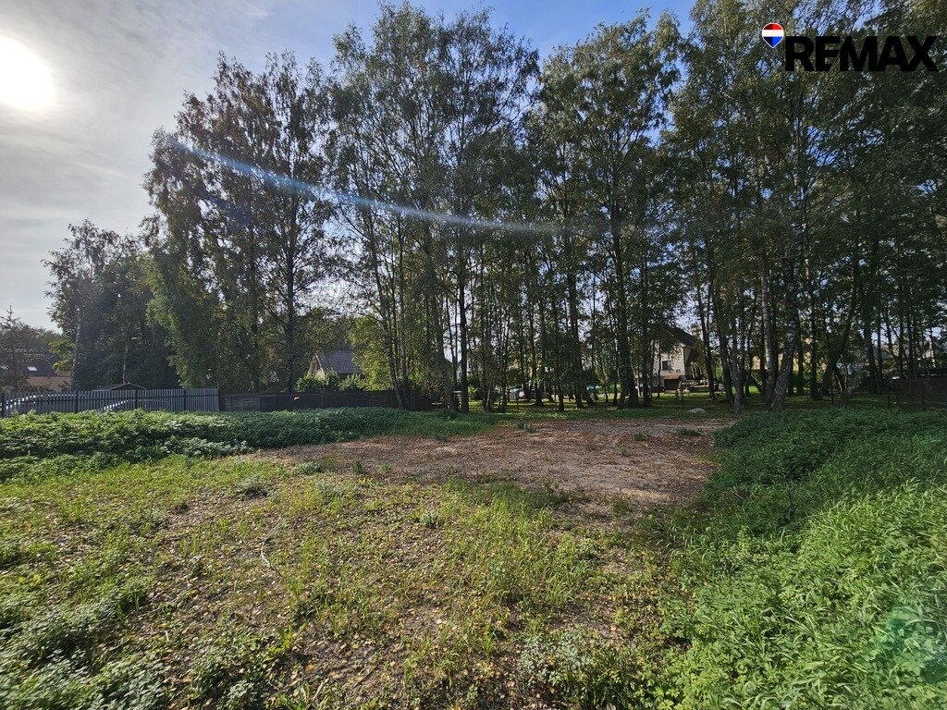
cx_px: 474
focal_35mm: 13
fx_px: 356
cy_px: 355
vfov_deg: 89.9
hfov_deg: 106.2
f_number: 2.2
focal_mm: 2.2
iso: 50
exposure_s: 1/2198
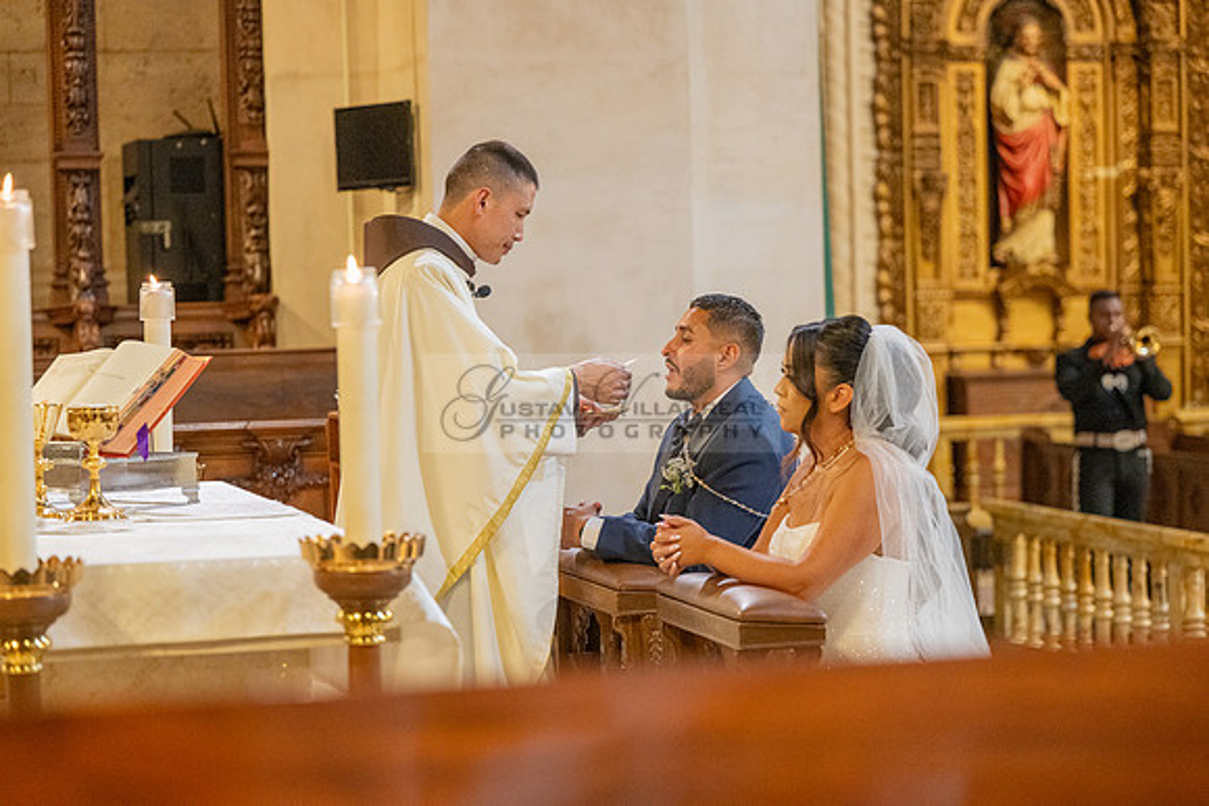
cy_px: 403
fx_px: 3157
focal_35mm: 94
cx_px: 604
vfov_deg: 14.6
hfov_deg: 21.7
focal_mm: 94
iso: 2000
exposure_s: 1/200
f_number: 2.8
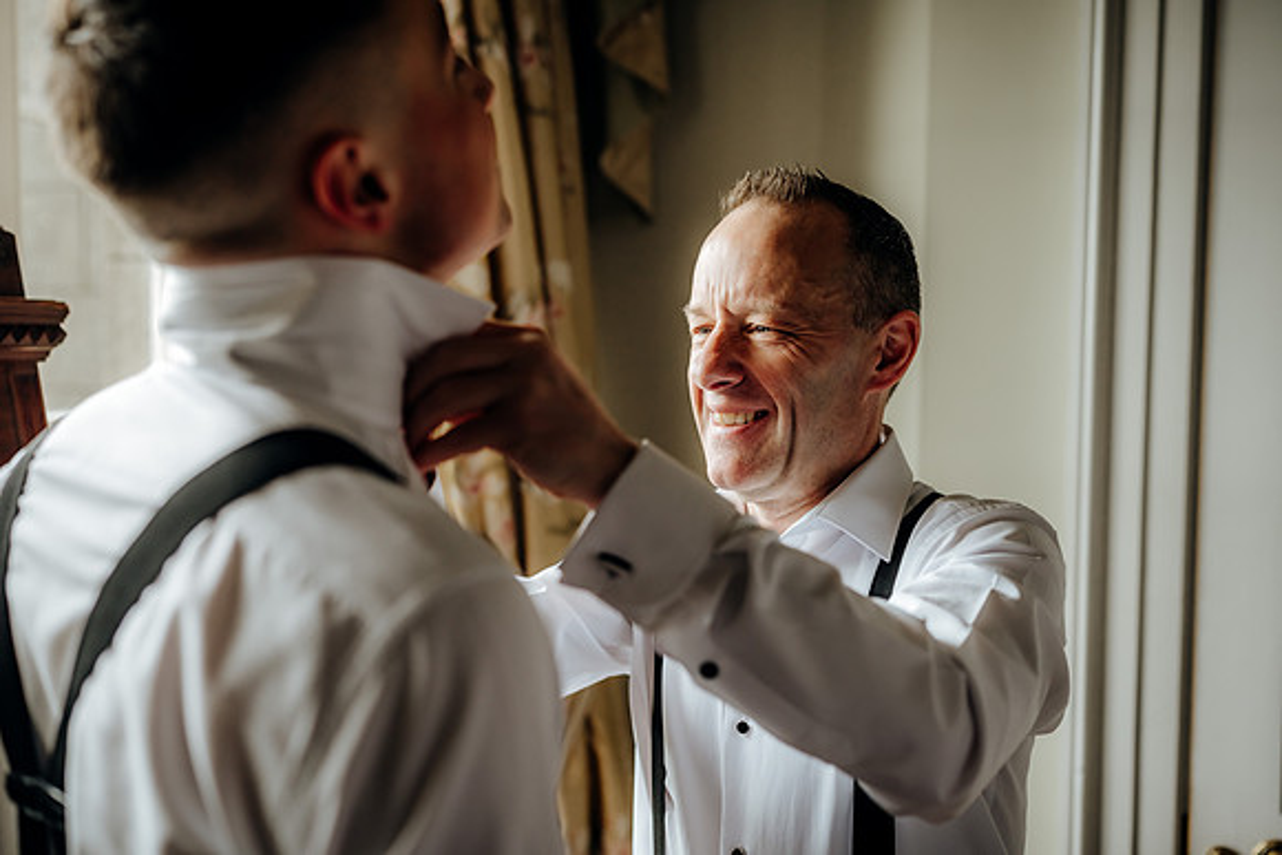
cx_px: 613
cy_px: 420
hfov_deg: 52.2
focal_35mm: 37
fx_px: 1309
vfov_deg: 36.2
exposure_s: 1/200
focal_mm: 35
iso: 250
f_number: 2
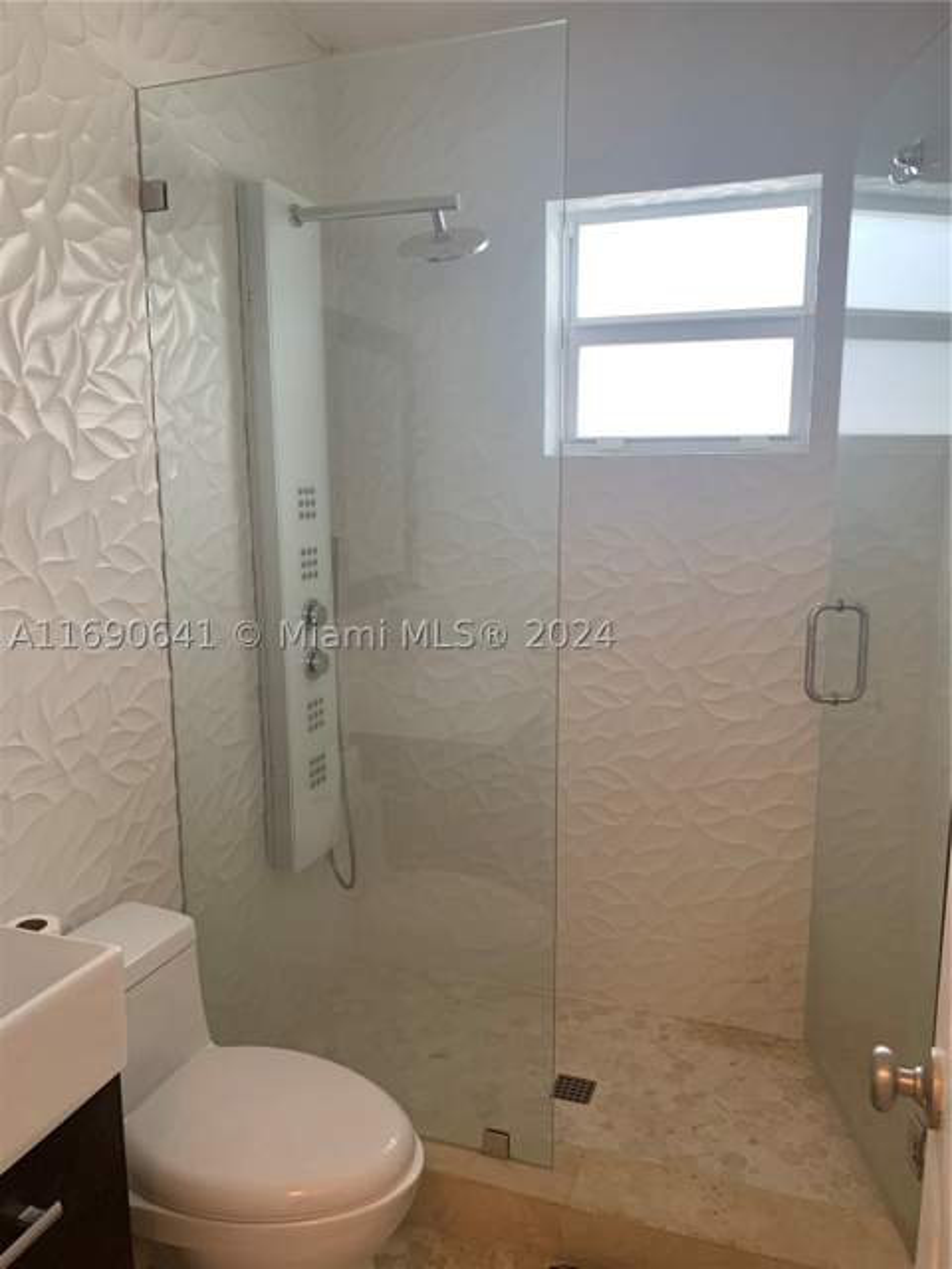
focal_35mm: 26
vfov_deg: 67.3
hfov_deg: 53.1
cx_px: 476
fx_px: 953
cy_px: 634
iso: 160
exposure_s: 1/60
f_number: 1.8
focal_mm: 4.25
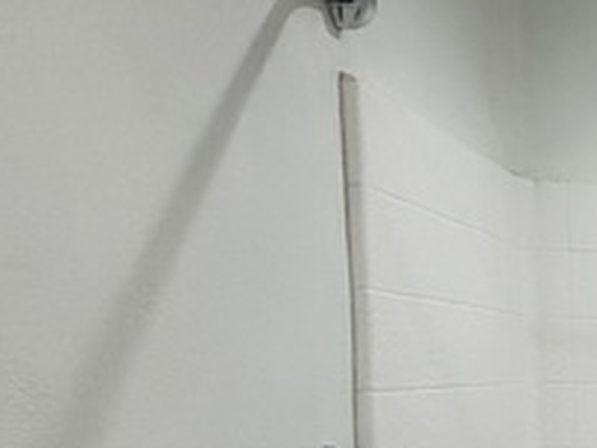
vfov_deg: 25.4
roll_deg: -0.3
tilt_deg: -4.8
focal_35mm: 55
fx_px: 949
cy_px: 433
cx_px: 1062
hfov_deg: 22.1
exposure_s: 1/120
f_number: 2.2
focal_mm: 2.22
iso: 250
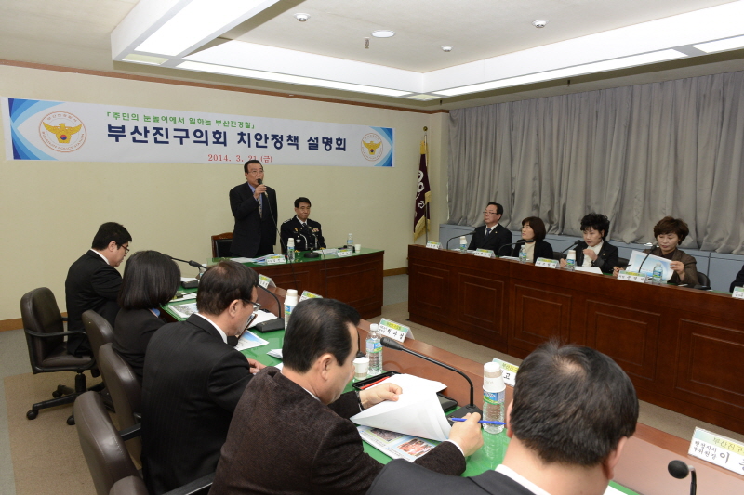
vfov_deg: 53.1
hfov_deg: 73.8
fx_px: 496
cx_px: 372
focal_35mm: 24
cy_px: 248
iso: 1600
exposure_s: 1/100
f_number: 7.1
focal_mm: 24
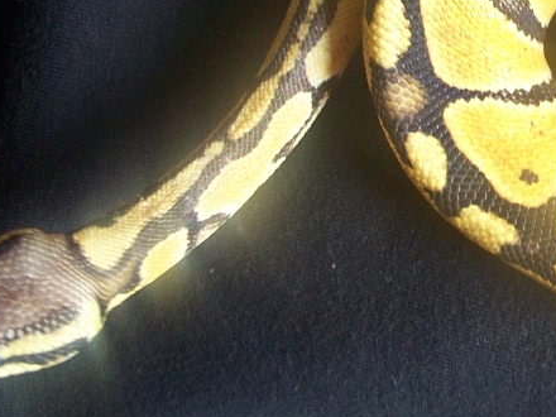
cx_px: 681
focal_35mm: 101
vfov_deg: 14.3
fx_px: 1622
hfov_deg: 18.4
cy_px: -30
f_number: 2.8
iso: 160
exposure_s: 1/30
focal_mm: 7.8
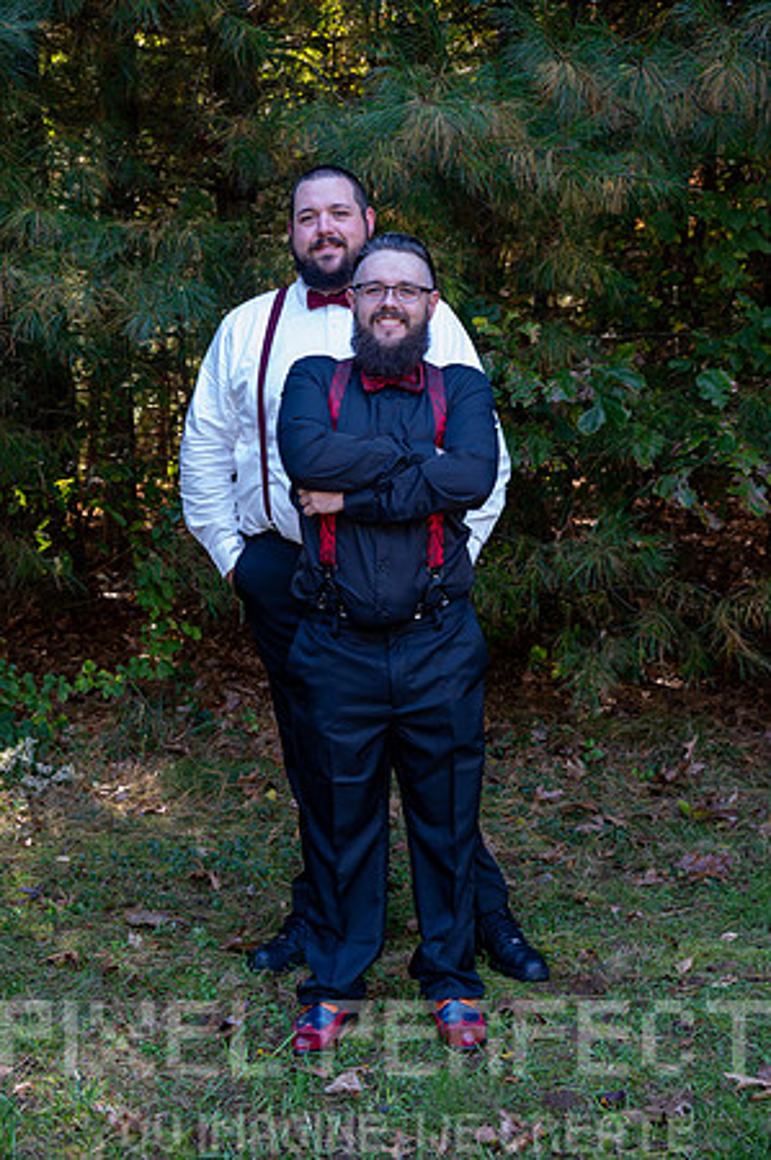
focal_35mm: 55
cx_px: 386
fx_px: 1771
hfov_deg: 24.6
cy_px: 580
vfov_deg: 36.3
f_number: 5.6
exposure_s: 1/60
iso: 640
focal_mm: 55
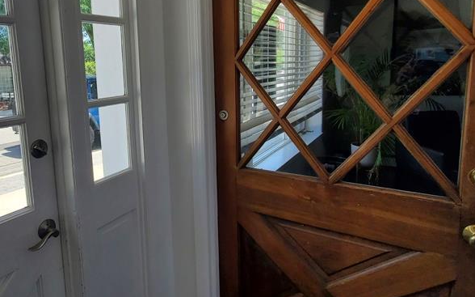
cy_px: 111
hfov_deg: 72.4
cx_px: 155
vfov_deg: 50.5
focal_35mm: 24
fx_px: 311
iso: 50
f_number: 2.2
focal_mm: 1.8
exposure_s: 1/277
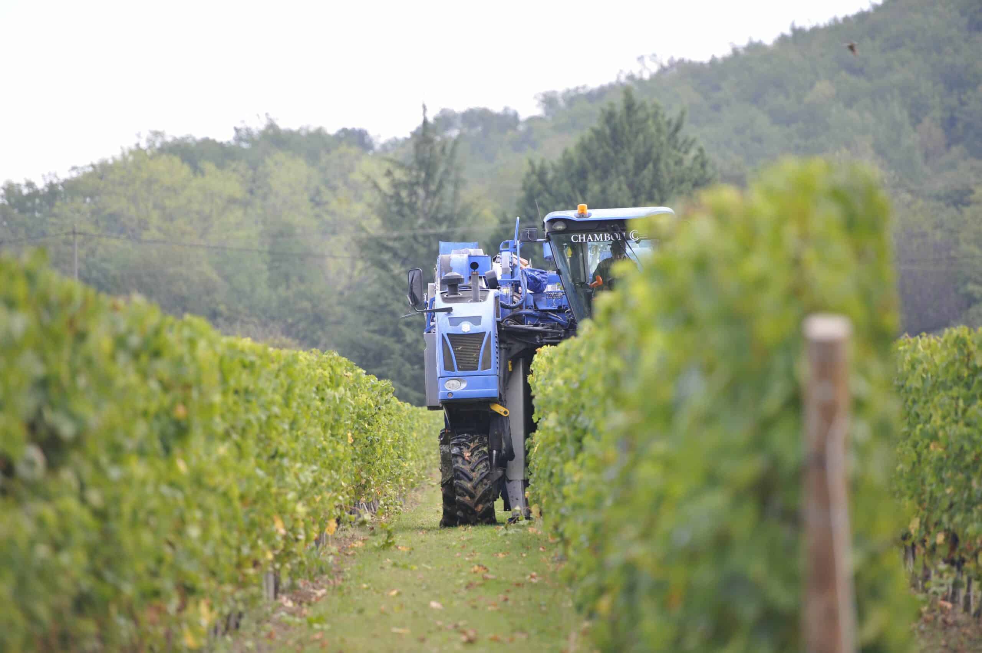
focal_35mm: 200
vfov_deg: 6.9
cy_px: 326
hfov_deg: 10.3
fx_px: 5452
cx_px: 491
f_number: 2.8
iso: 250
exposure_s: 1/500
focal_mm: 200
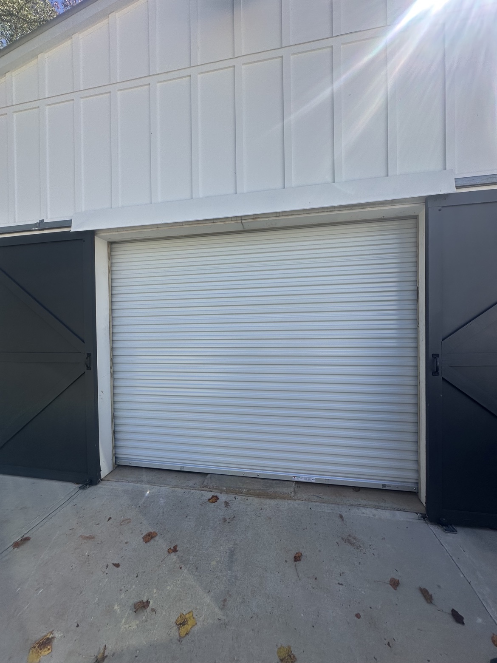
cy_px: 332
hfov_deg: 85.7
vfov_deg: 102.1
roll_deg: +0.8
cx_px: 248
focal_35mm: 14
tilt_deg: +0.9
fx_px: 268
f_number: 2.2
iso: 40
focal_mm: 2.22
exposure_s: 1/917
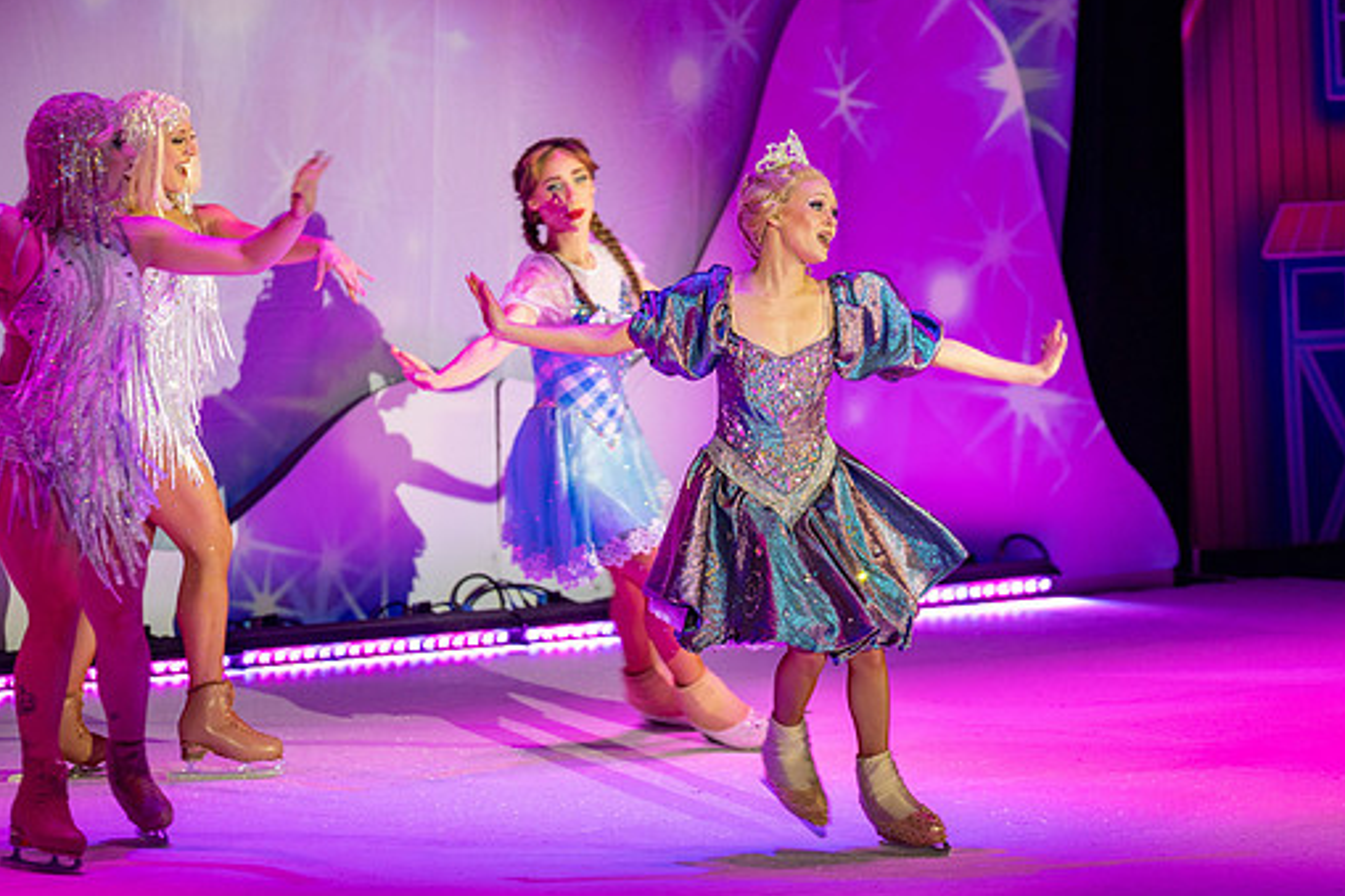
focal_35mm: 328
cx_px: 970
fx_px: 12250
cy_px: 504
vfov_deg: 4.2
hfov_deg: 6.3
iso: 320
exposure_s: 1/160
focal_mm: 200
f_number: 2.8
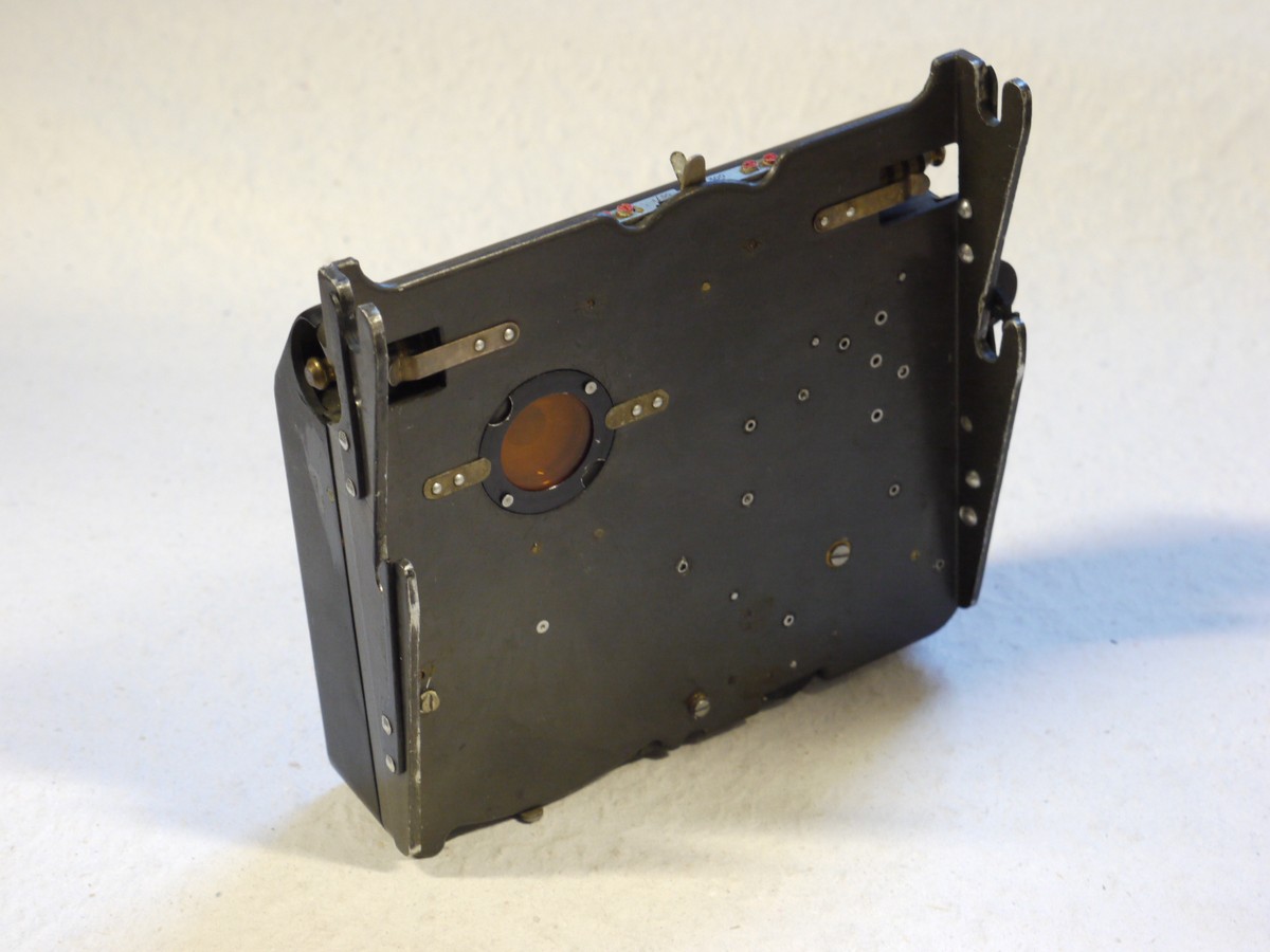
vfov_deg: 18.4
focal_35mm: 80
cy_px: 476
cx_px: 635
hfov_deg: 24.4
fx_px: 2935
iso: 800
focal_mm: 40
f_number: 8
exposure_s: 1/8
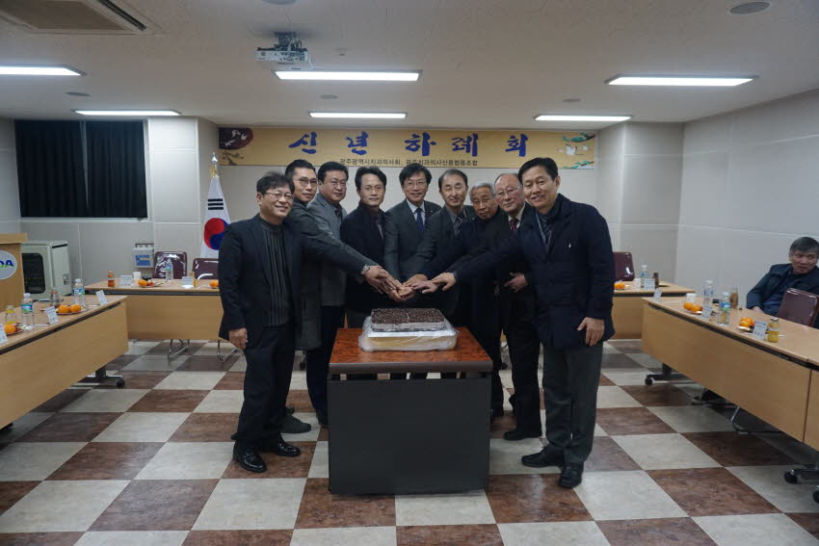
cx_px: 410
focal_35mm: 24
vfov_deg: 53.2
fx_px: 546
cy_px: 273
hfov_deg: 73.7
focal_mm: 16
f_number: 4
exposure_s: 1/160
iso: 1000
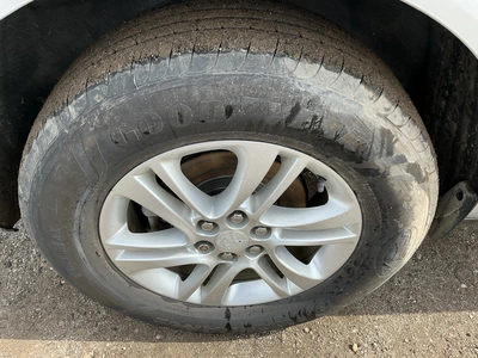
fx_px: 387
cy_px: 179
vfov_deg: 49.7
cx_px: 239
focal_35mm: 28
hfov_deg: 63.4
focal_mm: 3
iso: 25
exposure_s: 1/340
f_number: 1.8
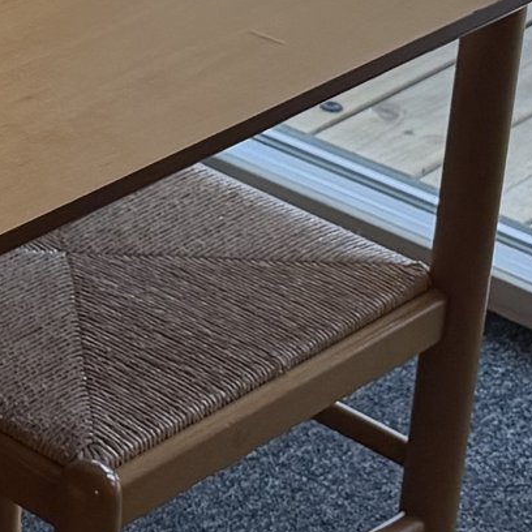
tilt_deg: -20.2
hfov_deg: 10.1
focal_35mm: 156
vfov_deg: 10.9
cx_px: -655
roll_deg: +3.0
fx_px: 2712
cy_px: -164
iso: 200
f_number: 1.78
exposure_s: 1/100
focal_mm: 6.76
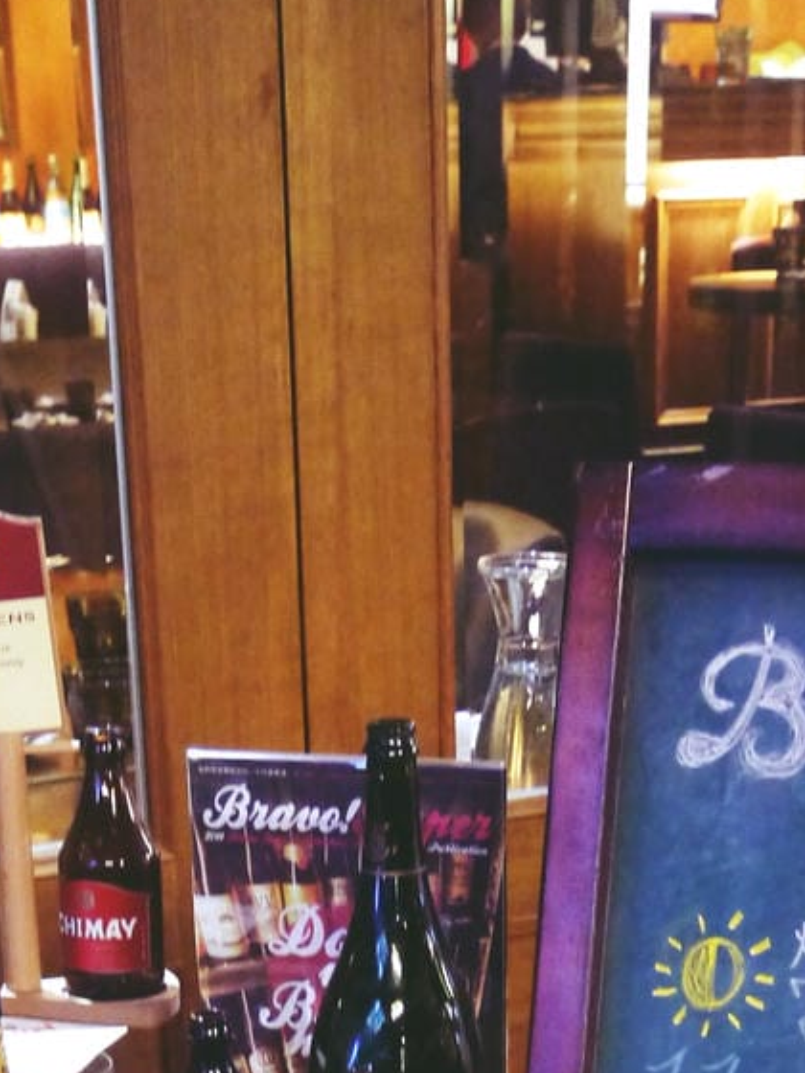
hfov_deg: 18.4
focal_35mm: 80
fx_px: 2481
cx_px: 393
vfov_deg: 21.5
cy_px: 1489
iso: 1600
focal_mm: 14
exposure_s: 1/8
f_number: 3.5
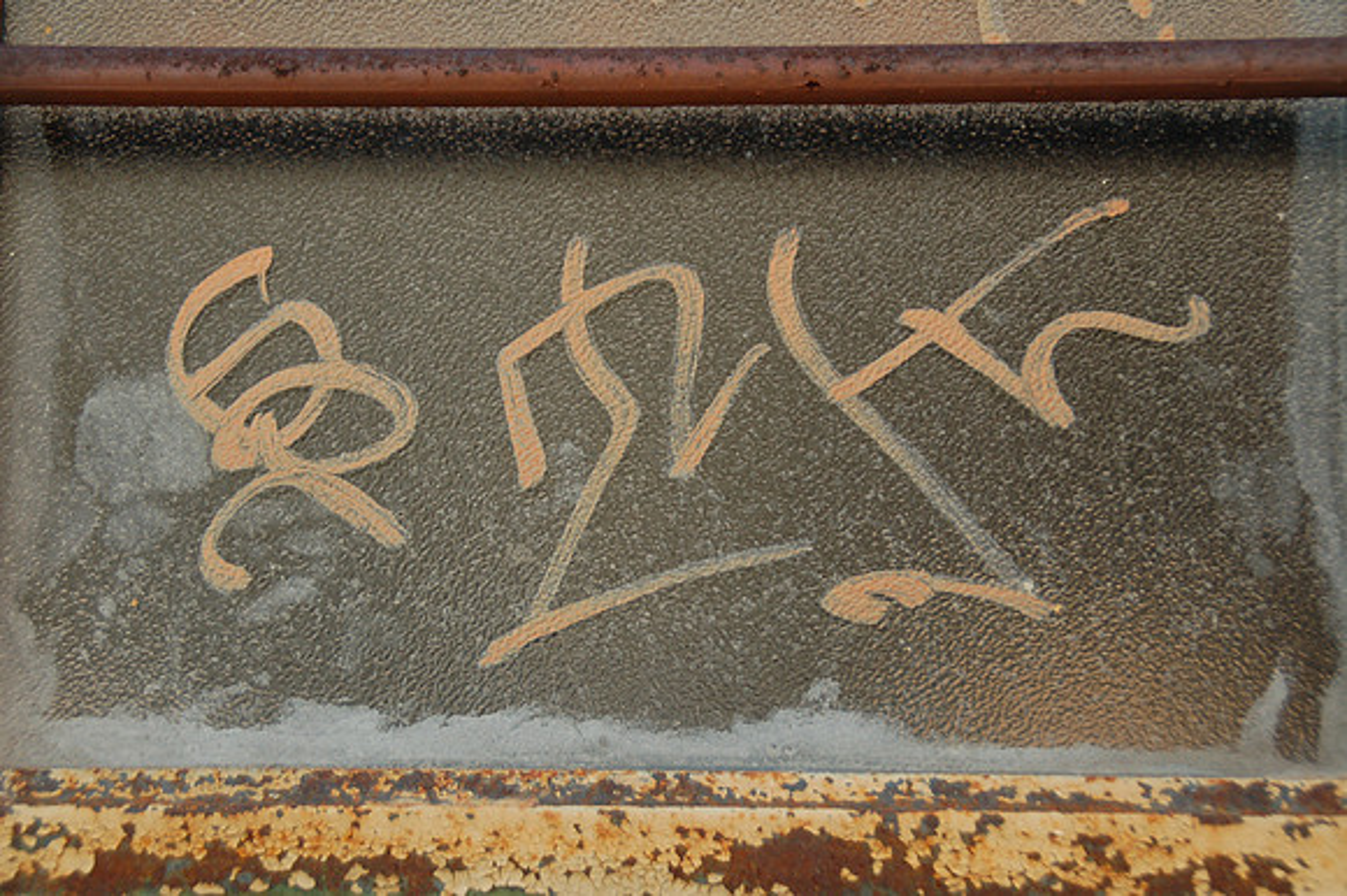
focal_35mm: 84
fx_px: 3141
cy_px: 448
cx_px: 674
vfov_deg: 16.2
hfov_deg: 24.2
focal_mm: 56
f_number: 5
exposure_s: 1/160
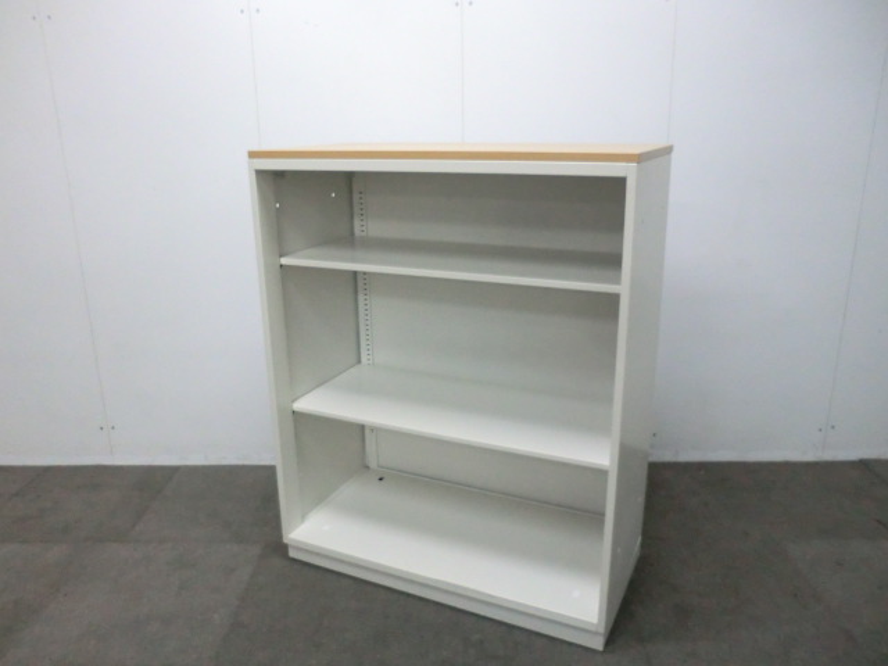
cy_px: 333
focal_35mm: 27
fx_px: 693
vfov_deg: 51.4
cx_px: 444
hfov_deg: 65.3
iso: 500
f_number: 3.2
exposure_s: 1/60
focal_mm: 4.9
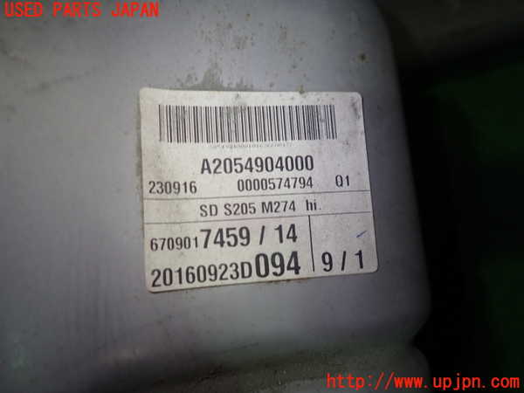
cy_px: 196
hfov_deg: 69.4
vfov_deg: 54.9
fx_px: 378
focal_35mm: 25
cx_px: 262
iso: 125
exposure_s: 1/60
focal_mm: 4.5
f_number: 2
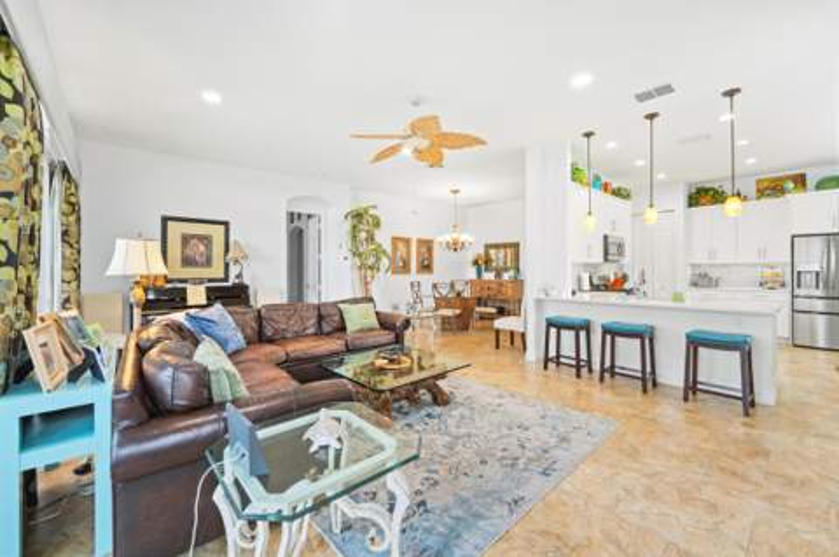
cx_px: 420
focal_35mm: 14
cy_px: 278
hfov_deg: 104.3
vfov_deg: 81.1
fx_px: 326
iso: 250
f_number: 9
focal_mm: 14
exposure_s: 1.6
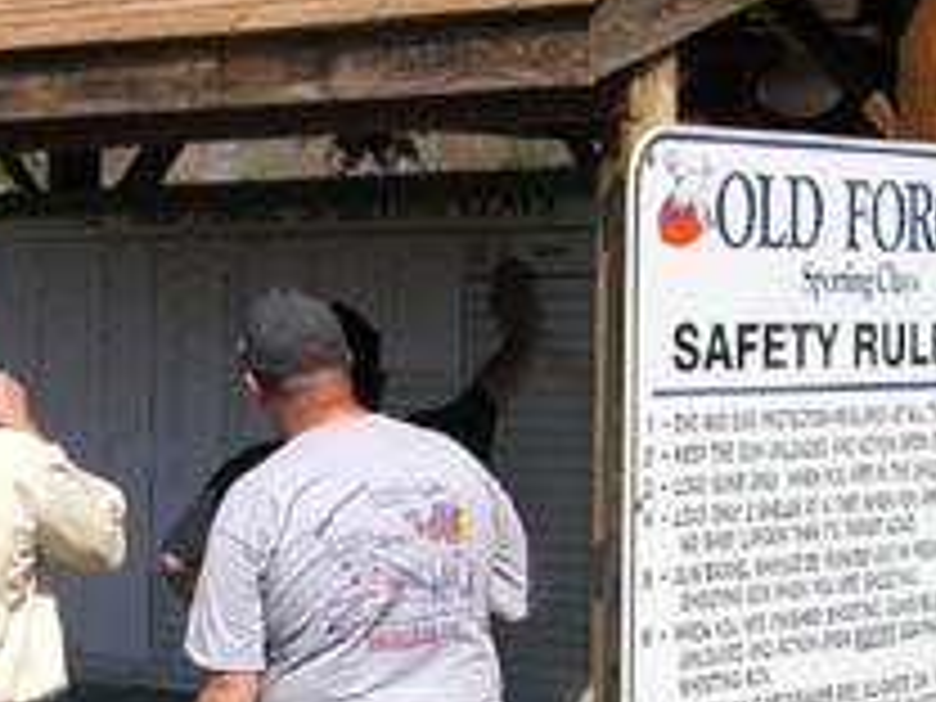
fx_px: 3164
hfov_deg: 16.6
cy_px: 616
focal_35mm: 117
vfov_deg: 12.6
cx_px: 90
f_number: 5.4
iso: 100
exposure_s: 1/584
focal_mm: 8.2
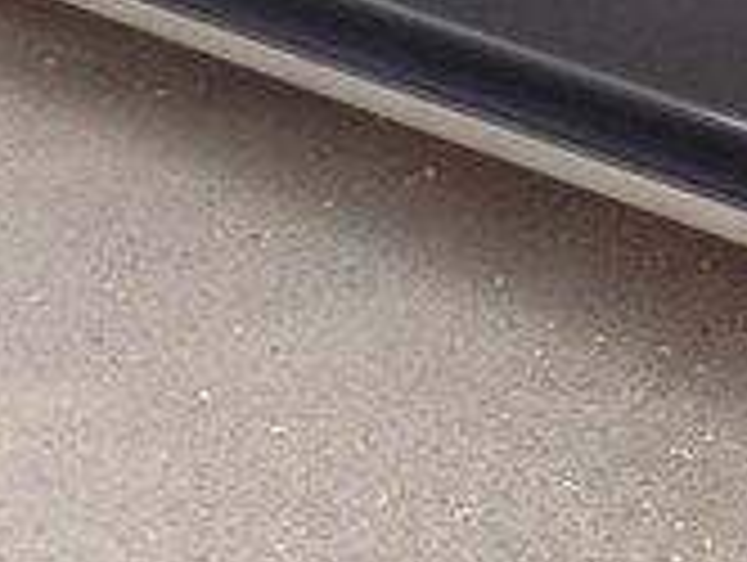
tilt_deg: -10.1
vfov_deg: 10.6
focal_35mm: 131
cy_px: -479
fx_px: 2831
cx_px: 886
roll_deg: -0.1
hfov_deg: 14.6
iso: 50
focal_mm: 4.12
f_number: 2.4
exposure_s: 1/120
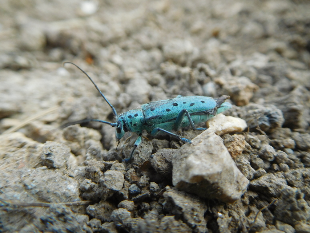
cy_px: 116
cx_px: 155
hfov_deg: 69.4
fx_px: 224
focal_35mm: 25
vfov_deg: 54.9
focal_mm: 4.5
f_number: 3.4
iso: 125
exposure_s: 1/250
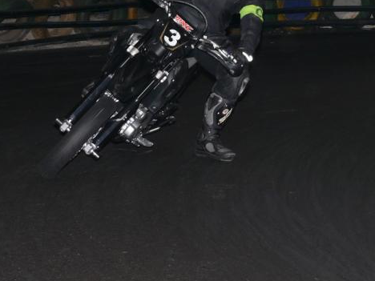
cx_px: 317
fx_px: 1755
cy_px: 69
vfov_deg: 9.1
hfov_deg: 12.1
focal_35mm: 162
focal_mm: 15.6
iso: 100
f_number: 3.2
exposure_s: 1/30
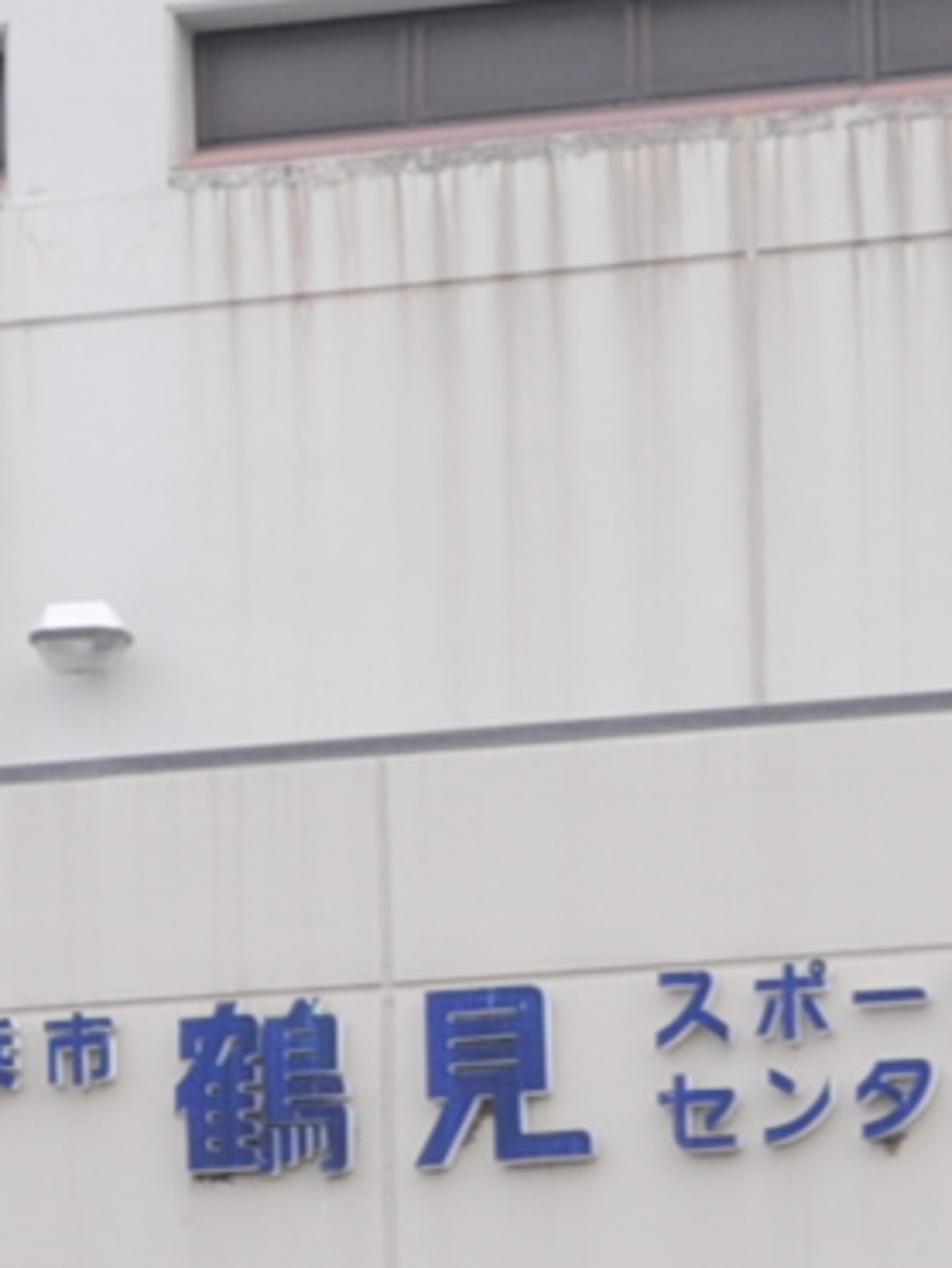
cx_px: -1445
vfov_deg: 6.8
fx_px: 10687
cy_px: 1258
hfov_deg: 4.9
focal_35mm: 292
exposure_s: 1/200
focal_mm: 35
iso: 200
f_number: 7.1
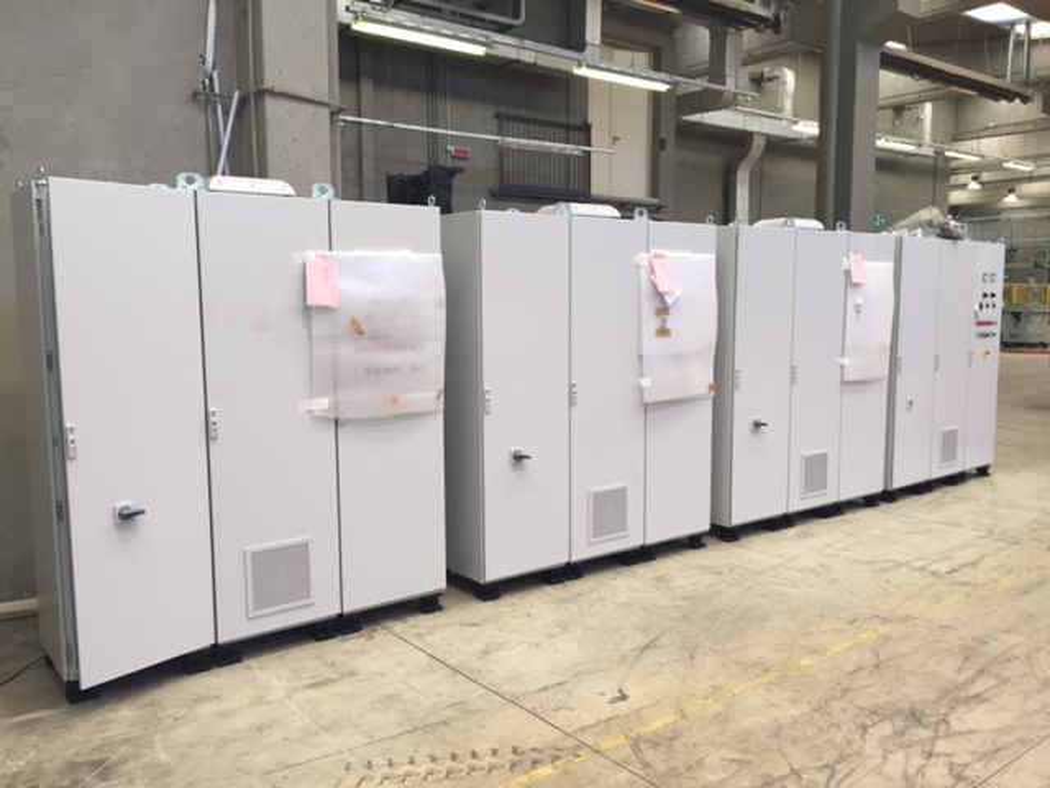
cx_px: 525
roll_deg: -0.2
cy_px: 394
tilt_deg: -6.2
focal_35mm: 29
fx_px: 880
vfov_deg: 48.2
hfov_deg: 61.7
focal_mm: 4.15
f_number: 2.2
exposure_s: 1/33
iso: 32
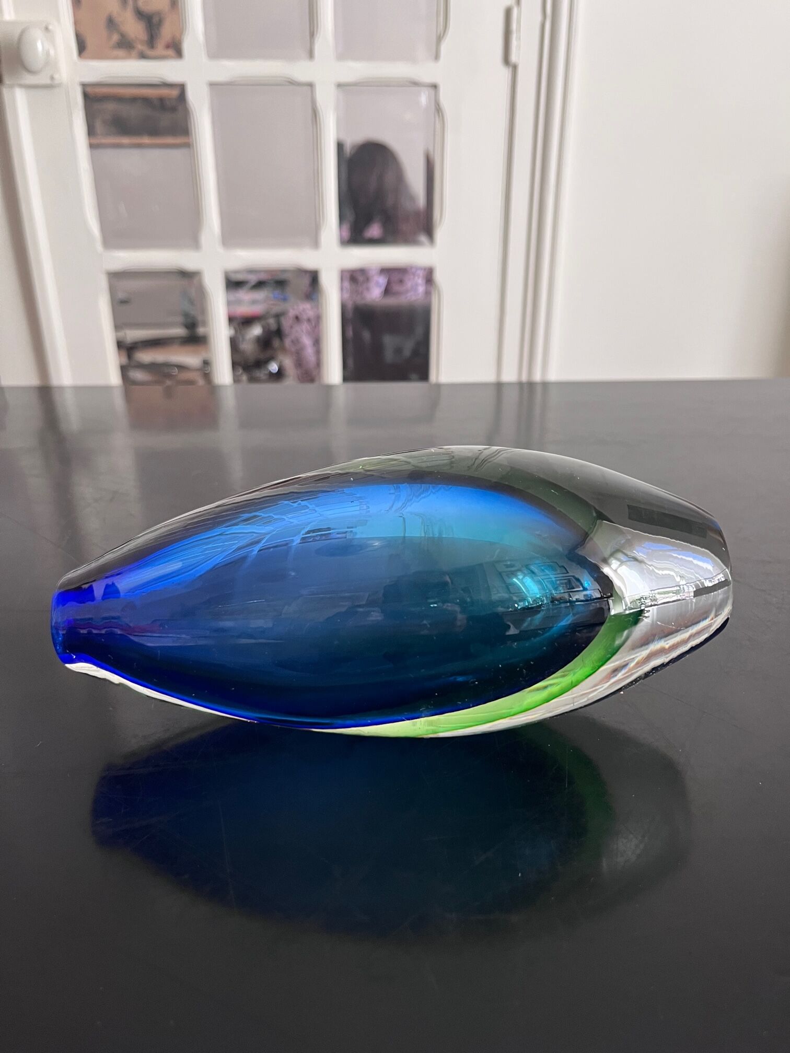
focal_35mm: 26
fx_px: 791
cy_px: 526
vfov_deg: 67.3
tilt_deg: -24.0
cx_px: 395
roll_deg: +0.1
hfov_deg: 53.1
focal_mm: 5.1
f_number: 1.6
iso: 125
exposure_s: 1/76
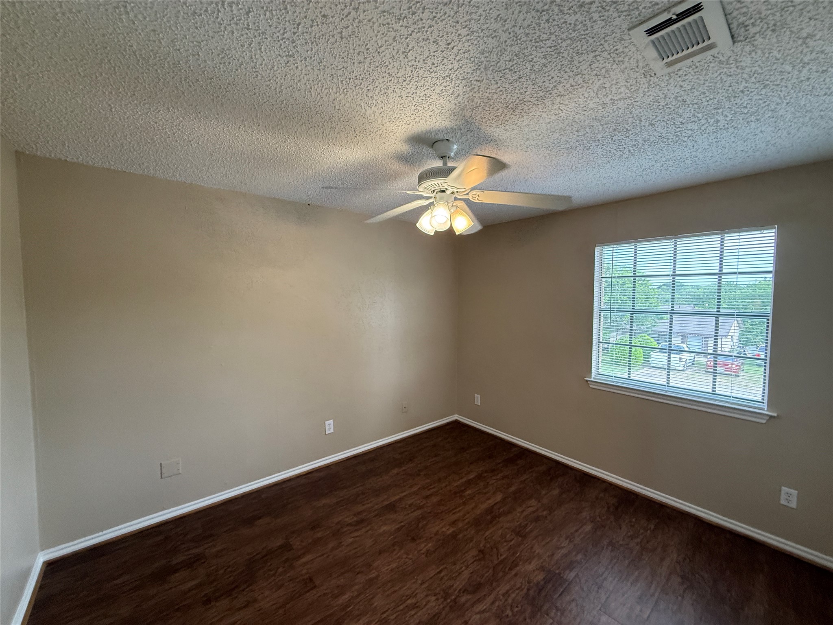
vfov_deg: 85.7
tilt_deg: -4.2
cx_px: 416
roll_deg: -1.2
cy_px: 312
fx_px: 337
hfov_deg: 102.1
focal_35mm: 14
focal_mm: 2.22
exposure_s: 1/120
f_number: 2.2
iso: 400
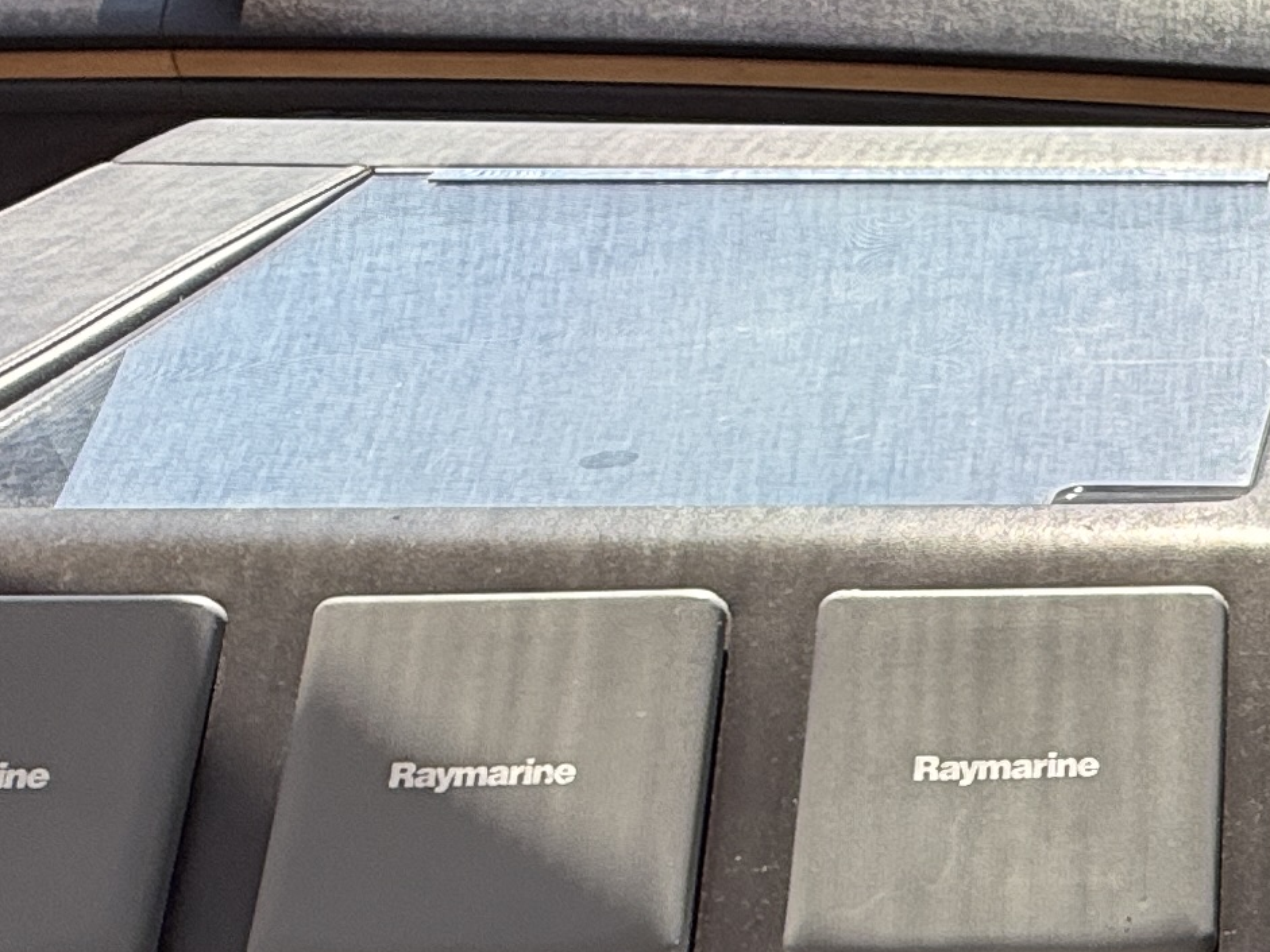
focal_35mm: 60
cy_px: 804
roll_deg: +0.6
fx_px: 2202
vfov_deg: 23.9
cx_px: 1609
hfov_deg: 27.4
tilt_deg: -29.1
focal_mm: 2.22
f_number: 2.2
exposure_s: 1/110
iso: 40
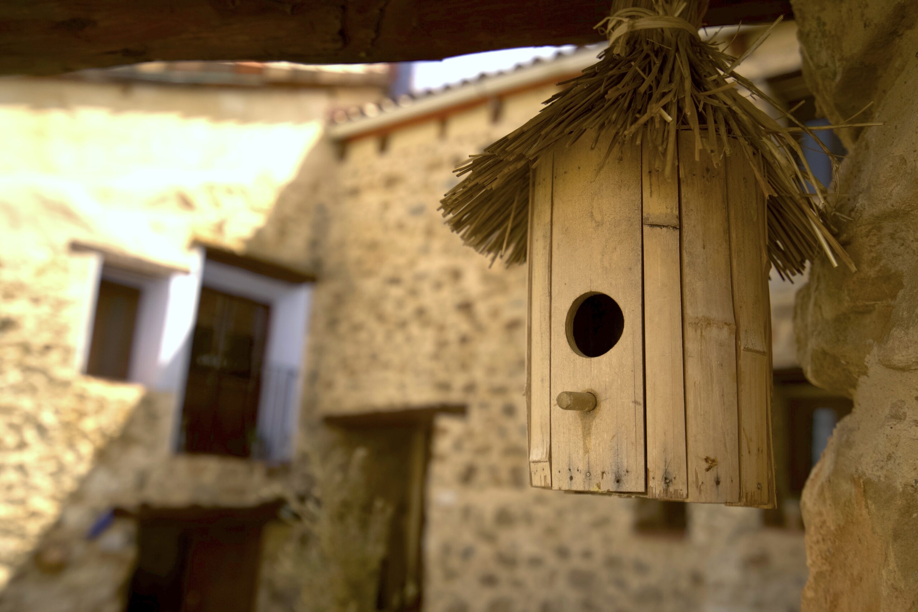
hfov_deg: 55.8
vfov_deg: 38.9
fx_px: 867
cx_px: 459
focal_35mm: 34
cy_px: 306
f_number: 4.5
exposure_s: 1/1600
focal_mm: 34
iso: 800
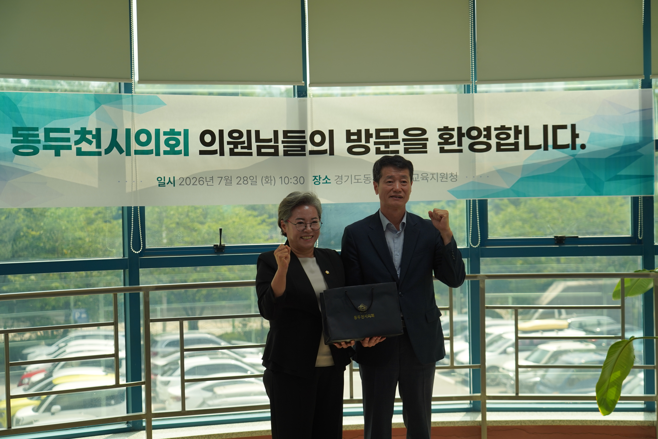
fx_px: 1078
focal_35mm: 59
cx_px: 329
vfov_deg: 23.0
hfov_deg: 33.9
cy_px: 220
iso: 200
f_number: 4
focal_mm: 59
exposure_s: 1/160
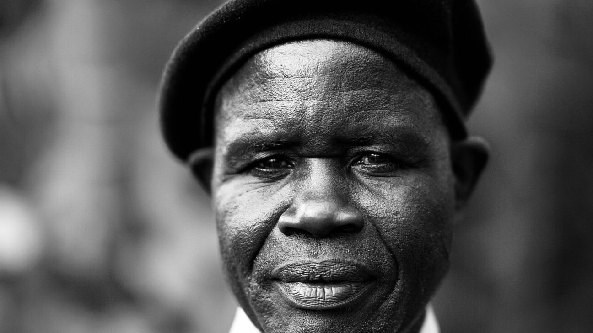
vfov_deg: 11.0
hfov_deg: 19.4
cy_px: 165
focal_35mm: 110
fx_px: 1730
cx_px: 350
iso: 200
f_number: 1.4
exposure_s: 1/500
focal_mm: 85
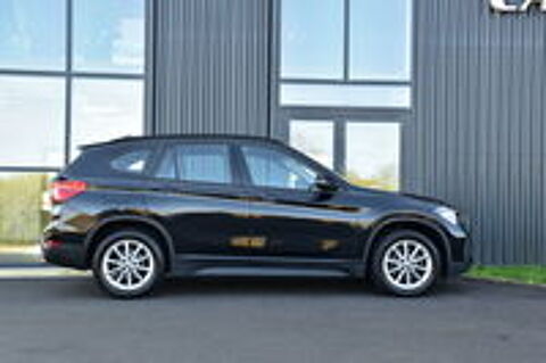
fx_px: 682
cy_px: 182
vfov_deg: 29.8
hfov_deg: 43.6
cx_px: 273
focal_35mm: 45
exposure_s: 1/60
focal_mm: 30
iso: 400
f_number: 8
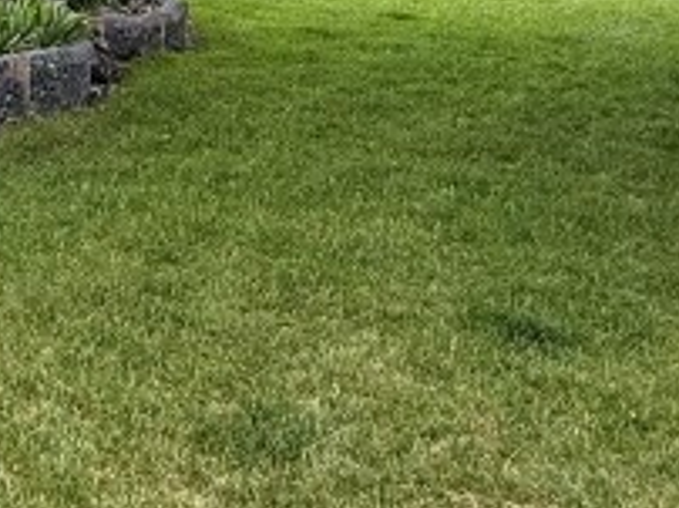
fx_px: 1391
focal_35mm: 71
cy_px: -172
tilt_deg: +1.9
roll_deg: -0.4
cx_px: -158
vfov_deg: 19.0
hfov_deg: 24.6
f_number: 2.2
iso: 64
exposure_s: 1/187
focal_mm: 2.22
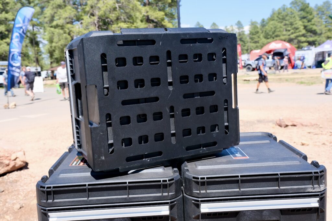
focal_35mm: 33
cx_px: 166
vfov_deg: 40.0
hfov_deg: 57.2
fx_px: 304
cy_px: 110
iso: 320
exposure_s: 1/400
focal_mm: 22.3
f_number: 5.6
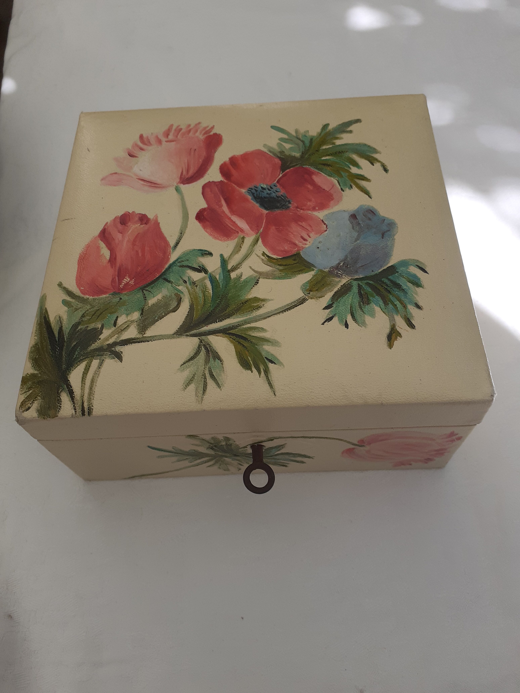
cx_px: 260
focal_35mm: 27
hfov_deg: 51.4
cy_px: 346
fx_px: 541
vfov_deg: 65.3
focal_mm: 3.6
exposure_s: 1/793
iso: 40
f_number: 1.9
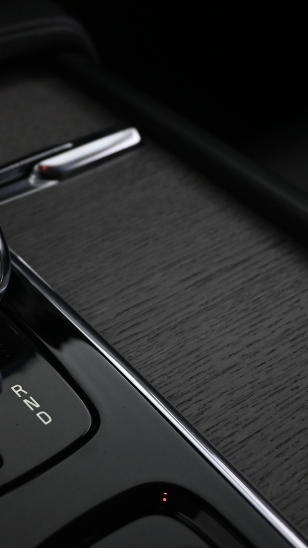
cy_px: 273
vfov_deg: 36.6
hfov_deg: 19.8
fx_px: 828
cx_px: -66
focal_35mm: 57
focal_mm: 24
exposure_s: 1/15
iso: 1600
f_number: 4.2
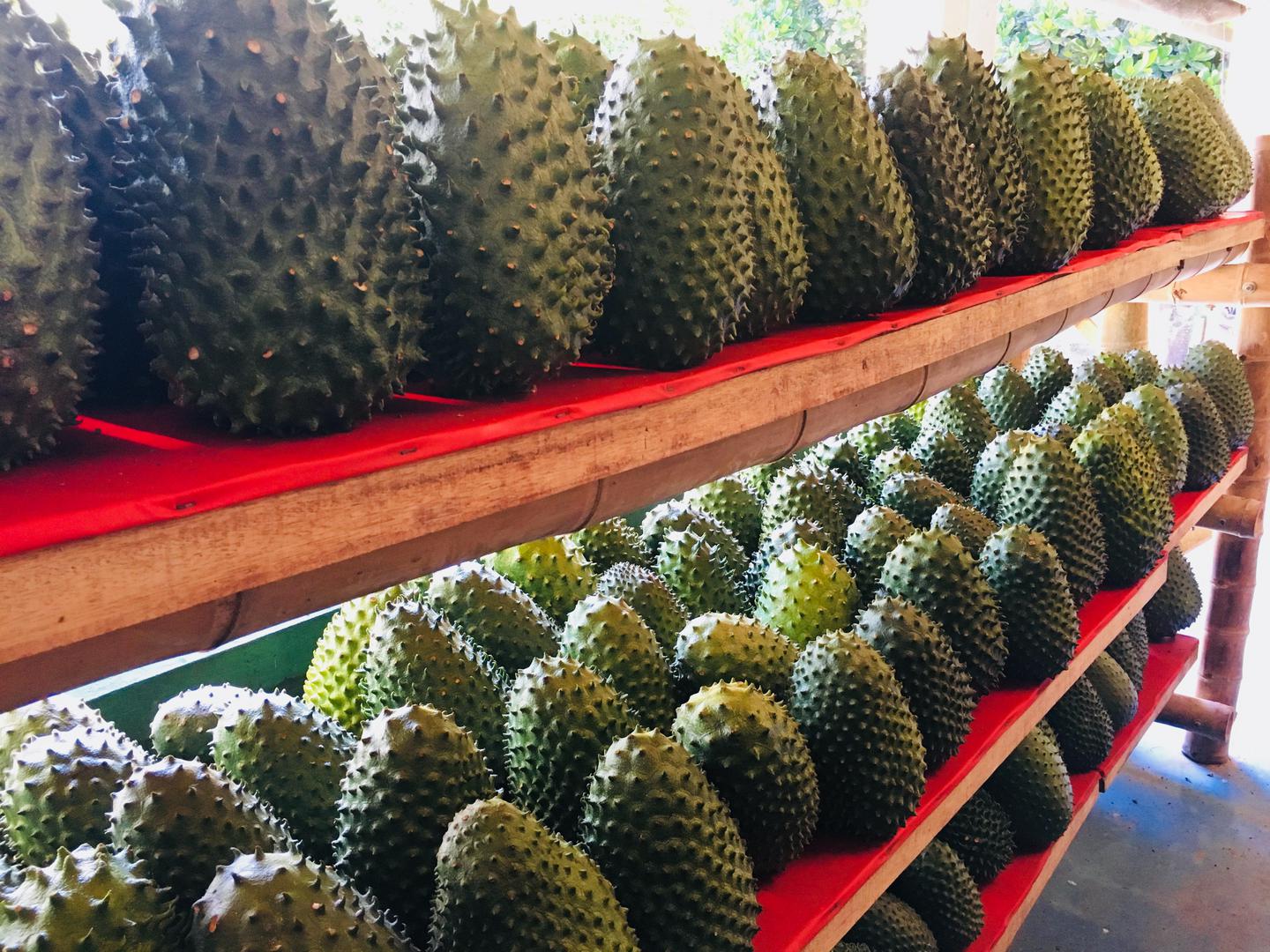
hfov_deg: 61.7
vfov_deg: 48.2
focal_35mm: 29
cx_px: 635
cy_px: 476
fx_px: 1064
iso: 125
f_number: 2.2
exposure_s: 1/30
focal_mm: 4.15
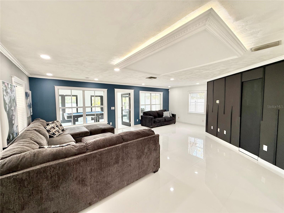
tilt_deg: -3.3
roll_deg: +1.0
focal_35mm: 14
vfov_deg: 85.7
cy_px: 106
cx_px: 142
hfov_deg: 102.1
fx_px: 115
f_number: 2.2
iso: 80
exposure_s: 1/120
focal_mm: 2.22
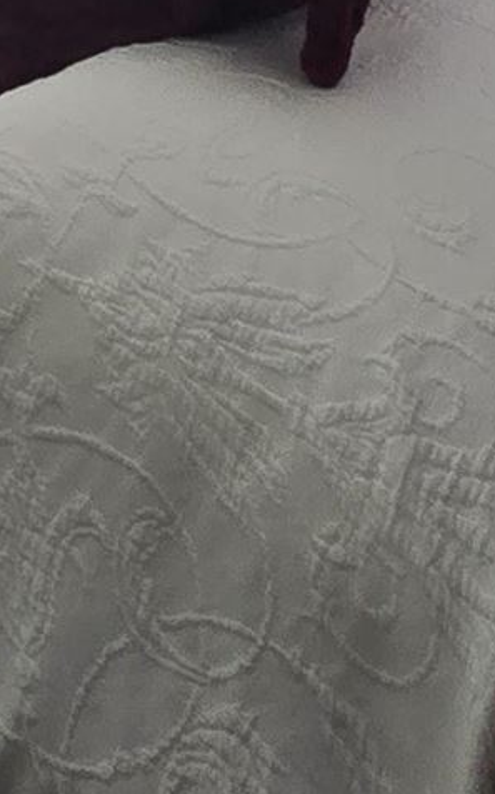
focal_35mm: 89
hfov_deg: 11.9
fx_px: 1923
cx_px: -682
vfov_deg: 17.7
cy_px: -714
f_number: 2.2
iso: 125
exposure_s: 1/60
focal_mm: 2.2
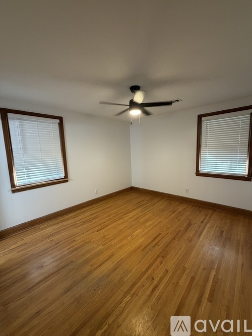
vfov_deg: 102.1
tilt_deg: -7.2
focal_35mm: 14
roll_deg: +2.4
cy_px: 168
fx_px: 136
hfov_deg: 85.7
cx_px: 126
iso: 320
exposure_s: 1/60
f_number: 2.2
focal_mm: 2.22
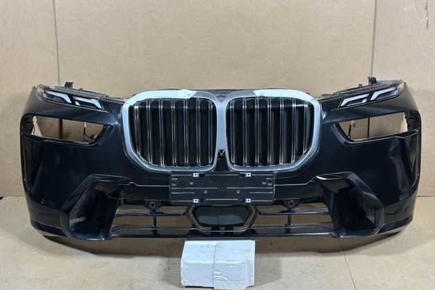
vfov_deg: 26.5
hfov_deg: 38.9
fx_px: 616
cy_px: 139
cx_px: 222
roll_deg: +0.6
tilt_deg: -20.6
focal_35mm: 51
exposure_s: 1/50
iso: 320
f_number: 1.78
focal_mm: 6.86
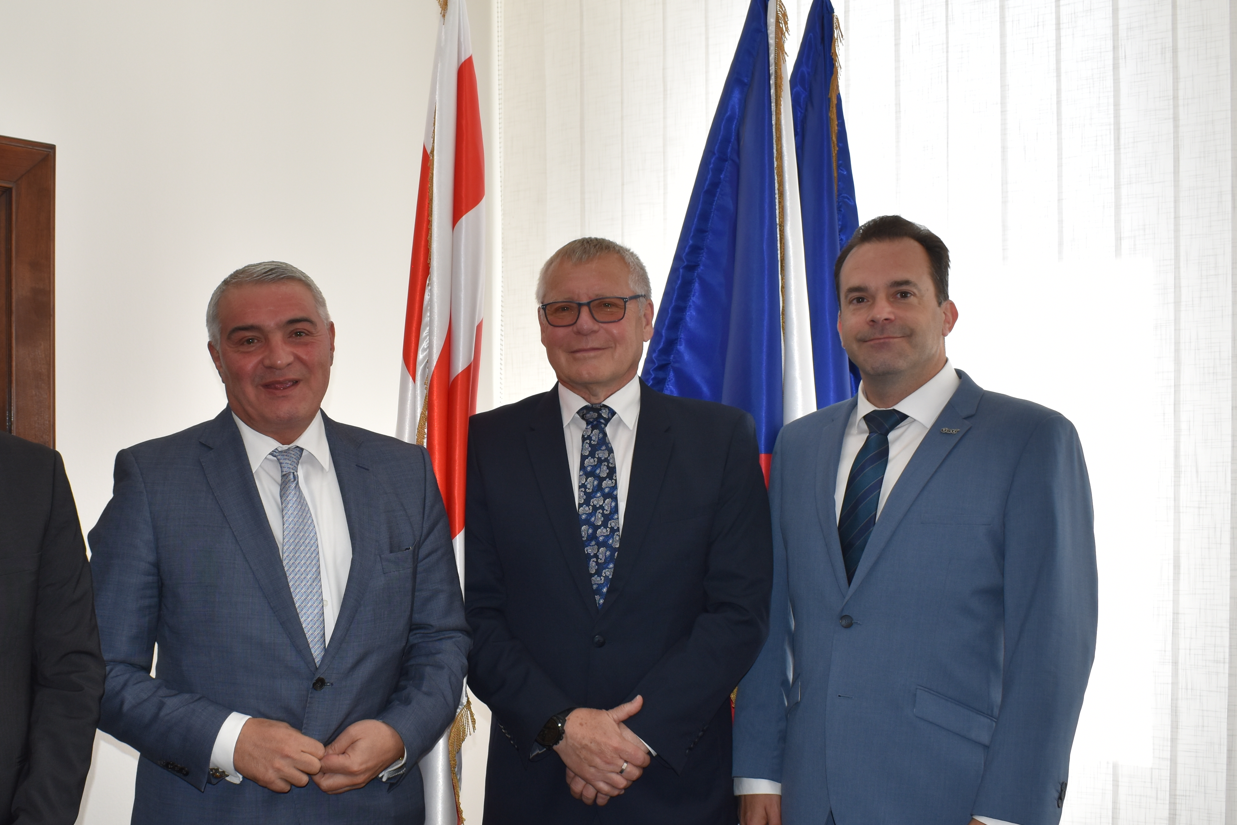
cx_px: 476
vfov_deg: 29.7
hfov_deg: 43.3
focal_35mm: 45
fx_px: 1546
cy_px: 523
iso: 220
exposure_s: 1/200
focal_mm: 20
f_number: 5
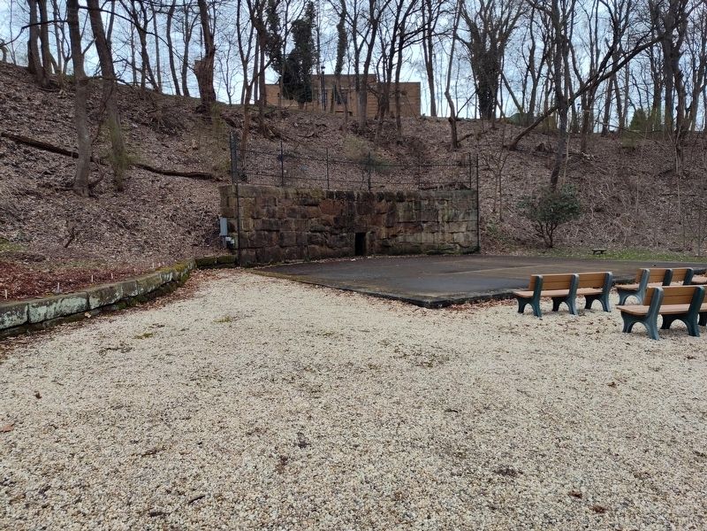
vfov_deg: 58.9
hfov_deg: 73.9
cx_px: 354
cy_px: 266
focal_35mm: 23
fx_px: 470
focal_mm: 5.56
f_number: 1.8
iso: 100
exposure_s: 1/520
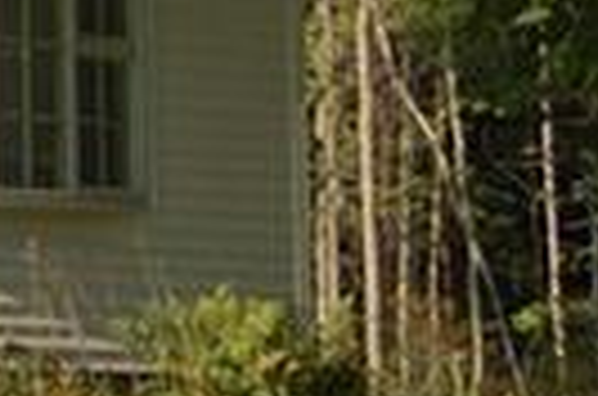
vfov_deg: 4.2
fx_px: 5353
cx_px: -886
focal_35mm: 323
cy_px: -495
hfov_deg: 6.1
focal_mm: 28
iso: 200
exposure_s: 1/500
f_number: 5.6
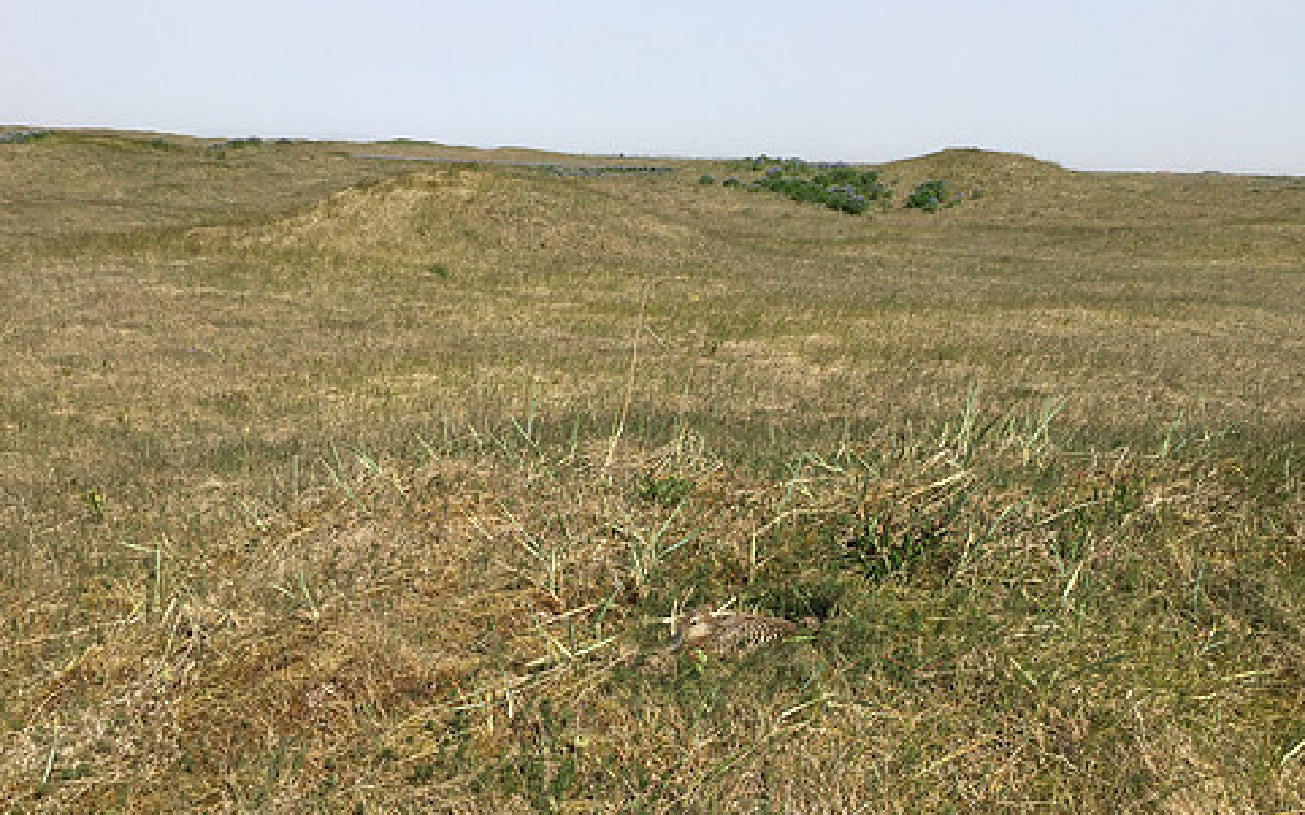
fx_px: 1316
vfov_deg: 34.2
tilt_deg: -17.8
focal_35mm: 37
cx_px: 712
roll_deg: -3.3
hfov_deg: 52.7
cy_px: 529
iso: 25
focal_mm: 4.15
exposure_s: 1/1789
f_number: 2.2
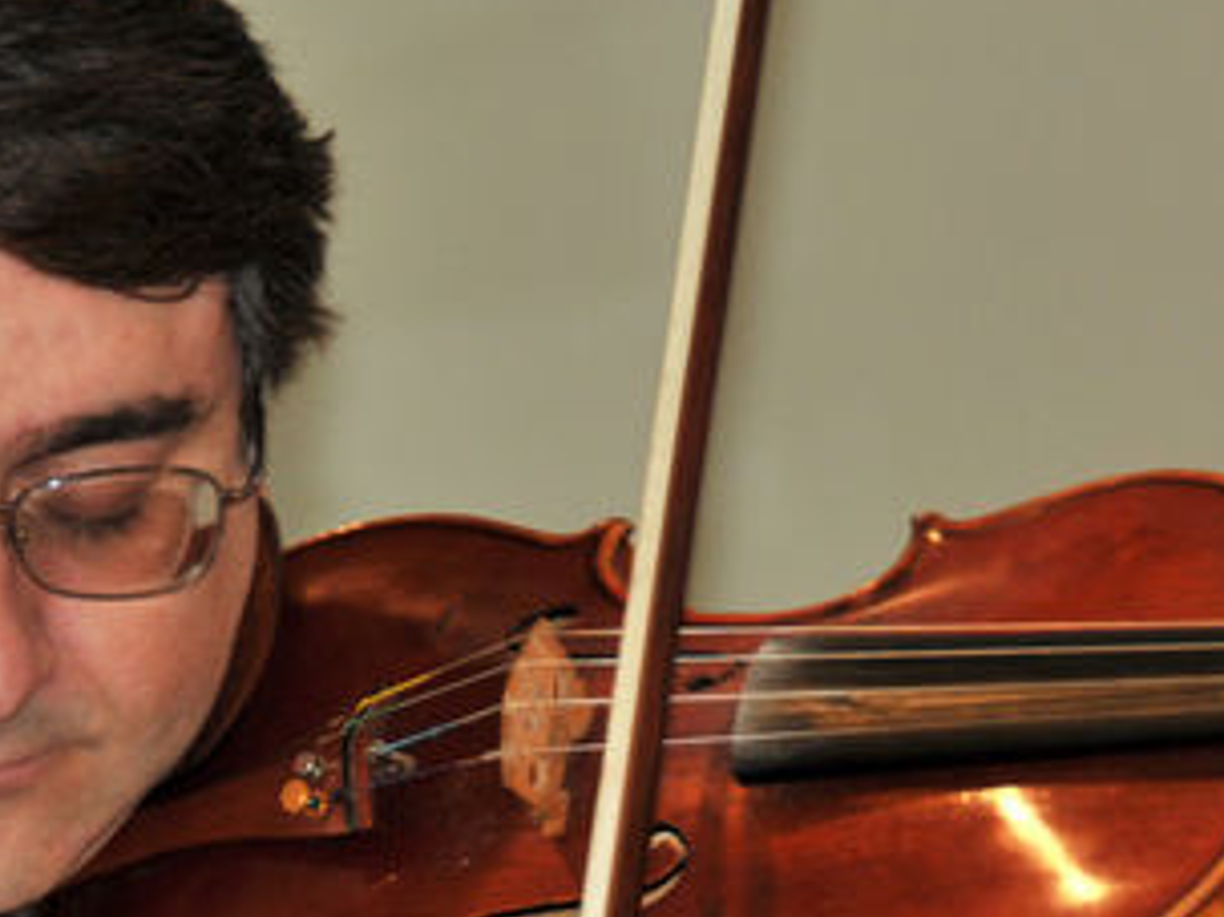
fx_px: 22656
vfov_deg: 2.3
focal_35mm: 641
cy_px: 830
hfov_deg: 3.1
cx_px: 800
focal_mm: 150
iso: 200
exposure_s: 1/60
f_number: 5.6
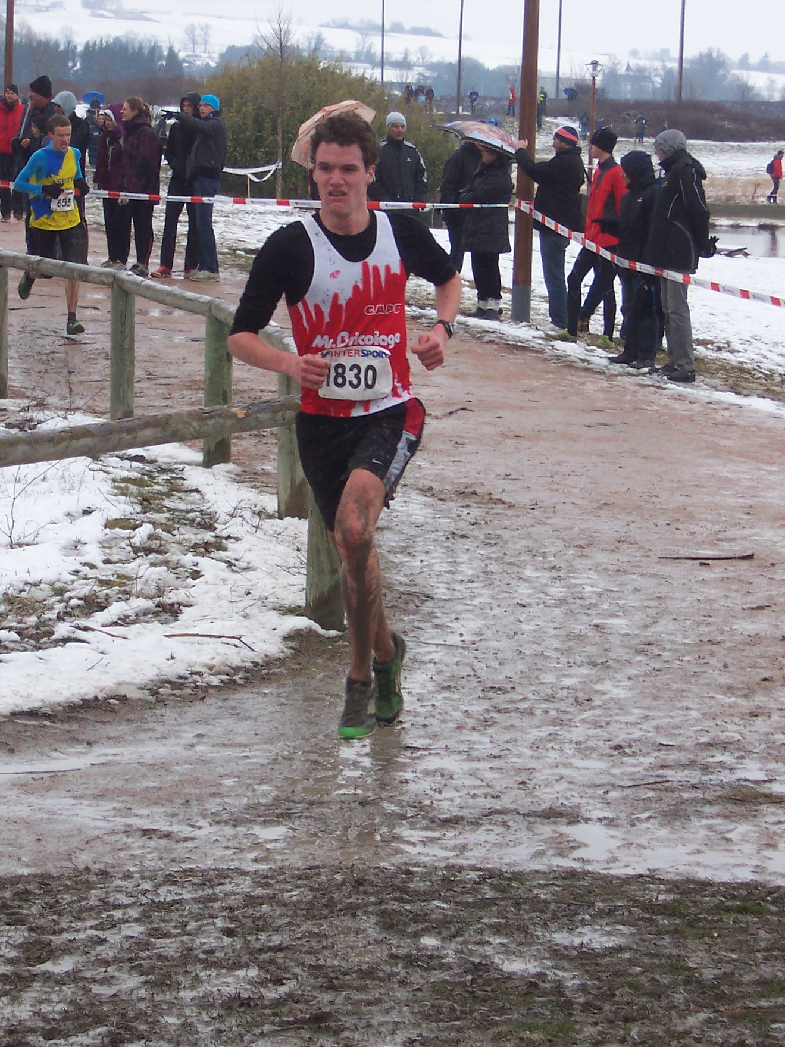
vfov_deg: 13.3
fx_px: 4506
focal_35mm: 149
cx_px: 345
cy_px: 533
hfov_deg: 10.0
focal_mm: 20
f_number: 5.6
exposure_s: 1/250
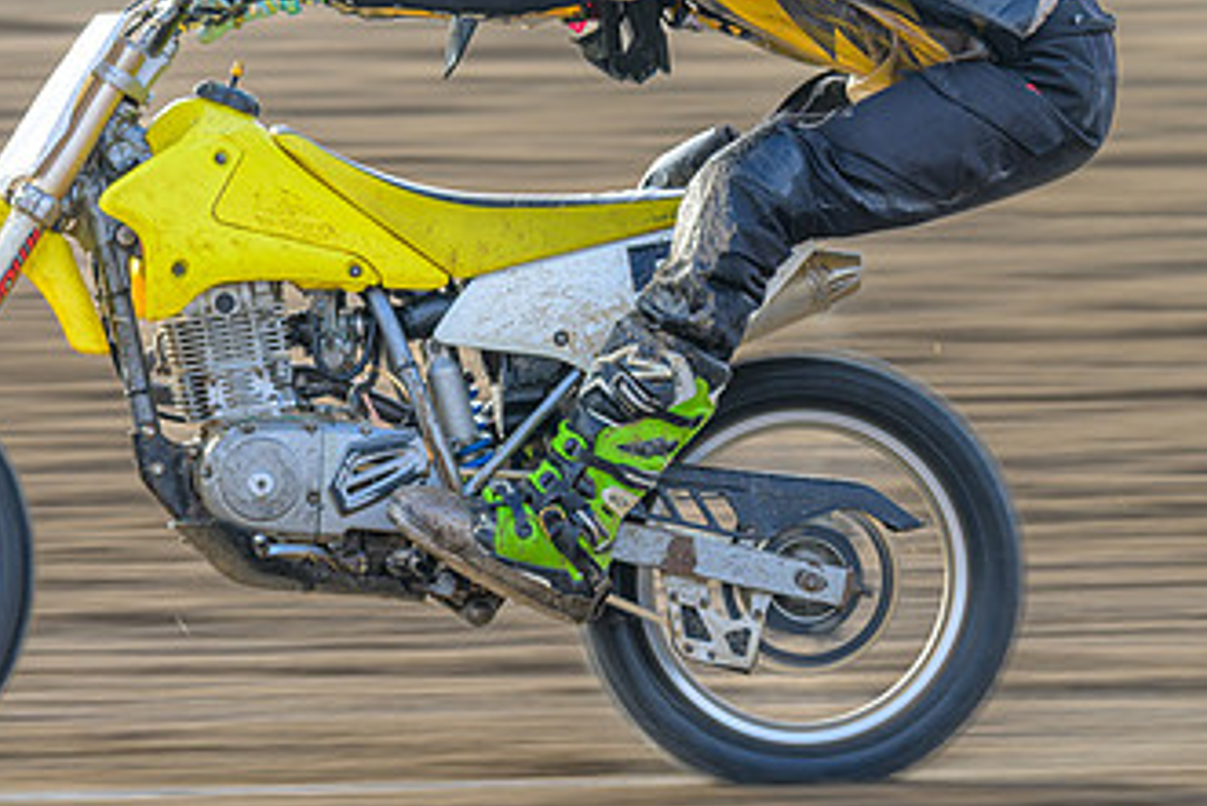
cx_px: 159
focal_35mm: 362
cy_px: 127
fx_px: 12142
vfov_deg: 3.8
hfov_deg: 5.7
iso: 180
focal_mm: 180
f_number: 8
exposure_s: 1/100
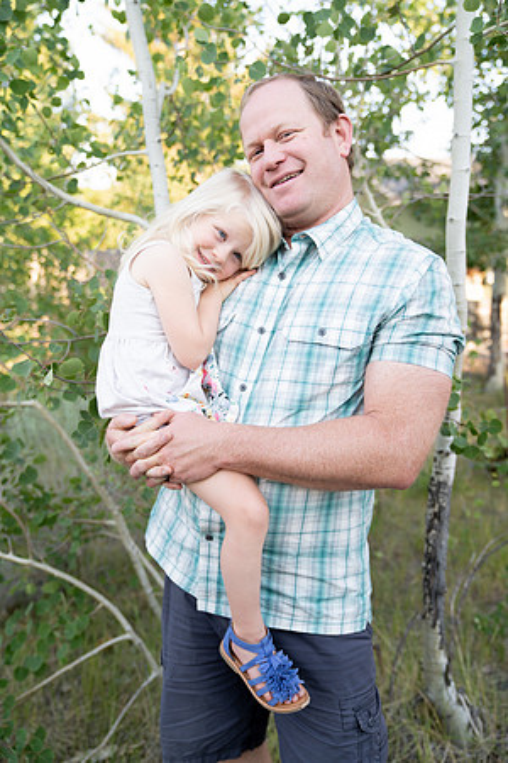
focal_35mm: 31
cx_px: 254
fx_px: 656
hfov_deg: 42.3
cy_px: 382
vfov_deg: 60.3
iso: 320
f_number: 2.8
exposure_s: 1/320
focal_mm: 31
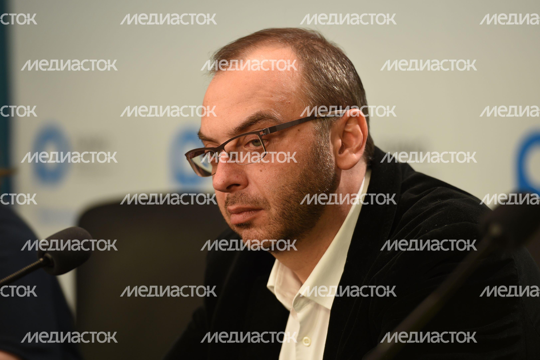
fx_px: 2998
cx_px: 270
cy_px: 180
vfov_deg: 6.9
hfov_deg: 10.3
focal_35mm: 200
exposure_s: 1/160
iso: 1000
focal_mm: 200
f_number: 3.5
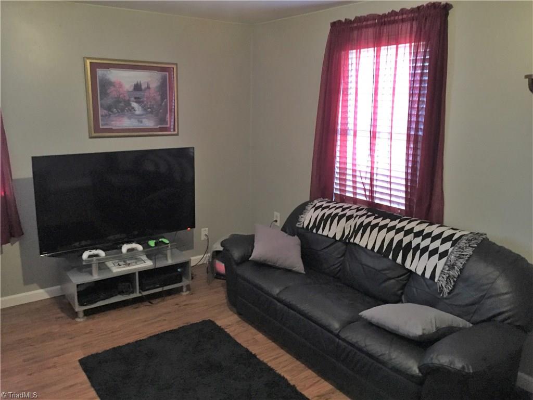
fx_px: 447
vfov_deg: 48.2
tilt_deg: -11.4
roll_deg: -1.2
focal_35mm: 29
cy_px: 200
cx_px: 266
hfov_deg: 61.7
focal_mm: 4.15
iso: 250
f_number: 2.2
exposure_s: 1/15
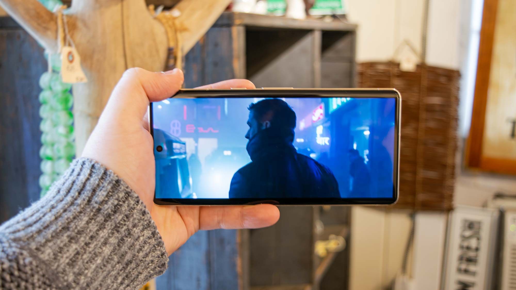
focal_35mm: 48
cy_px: 158
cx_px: 279
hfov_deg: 43.0
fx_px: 655
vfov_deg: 25.0
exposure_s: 1/6
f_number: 4
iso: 100
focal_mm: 27
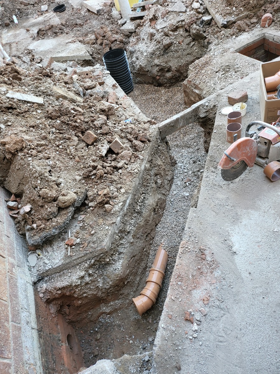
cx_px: 140
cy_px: 187
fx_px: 259
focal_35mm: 24
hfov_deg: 56.8
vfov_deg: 71.6
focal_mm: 5
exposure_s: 1/100
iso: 80
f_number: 1.8
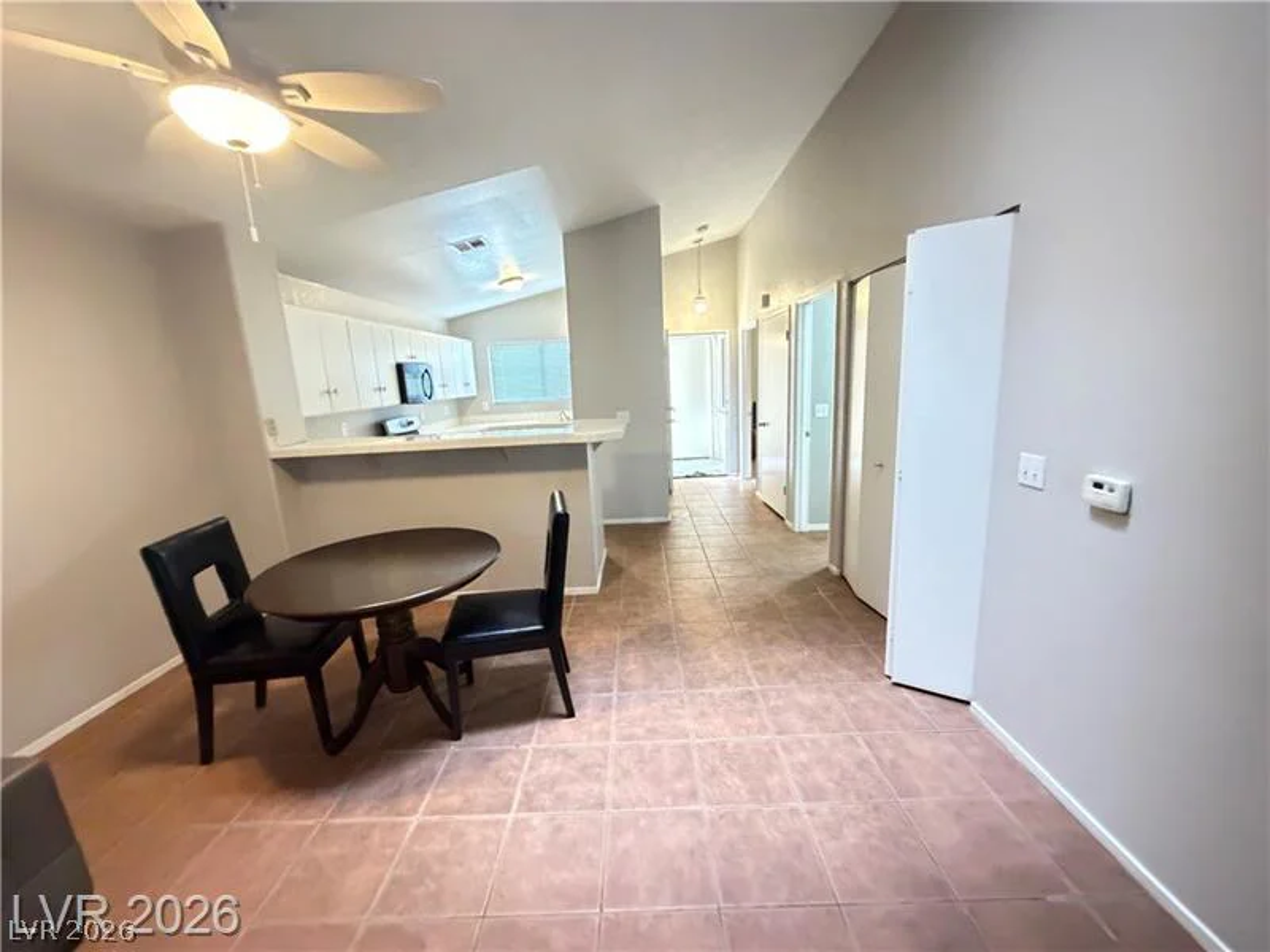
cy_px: 476
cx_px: 635
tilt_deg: -16.5
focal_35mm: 14
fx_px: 514
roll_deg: +0.1
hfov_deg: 102.1
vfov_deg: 85.7
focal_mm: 2.22
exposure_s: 1/47
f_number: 2.2
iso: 1250
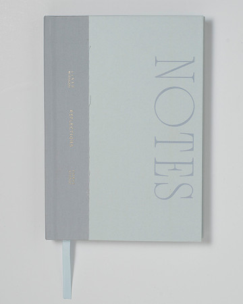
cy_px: 158
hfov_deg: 16.5
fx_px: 839
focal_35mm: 93
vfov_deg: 20.5
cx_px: 129
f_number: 10
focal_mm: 50
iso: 200
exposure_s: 1/200
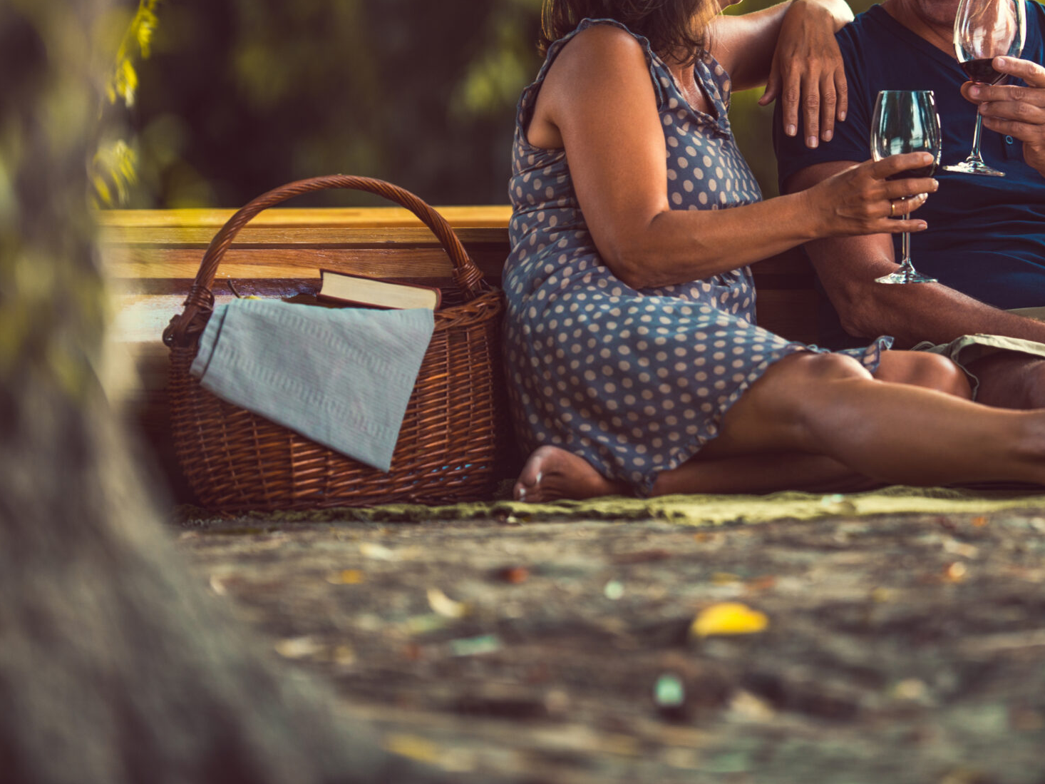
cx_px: 700
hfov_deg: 5.9
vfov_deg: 4.4
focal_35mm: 336
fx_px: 10142
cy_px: 190
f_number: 2
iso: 100
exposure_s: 1/250
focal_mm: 200
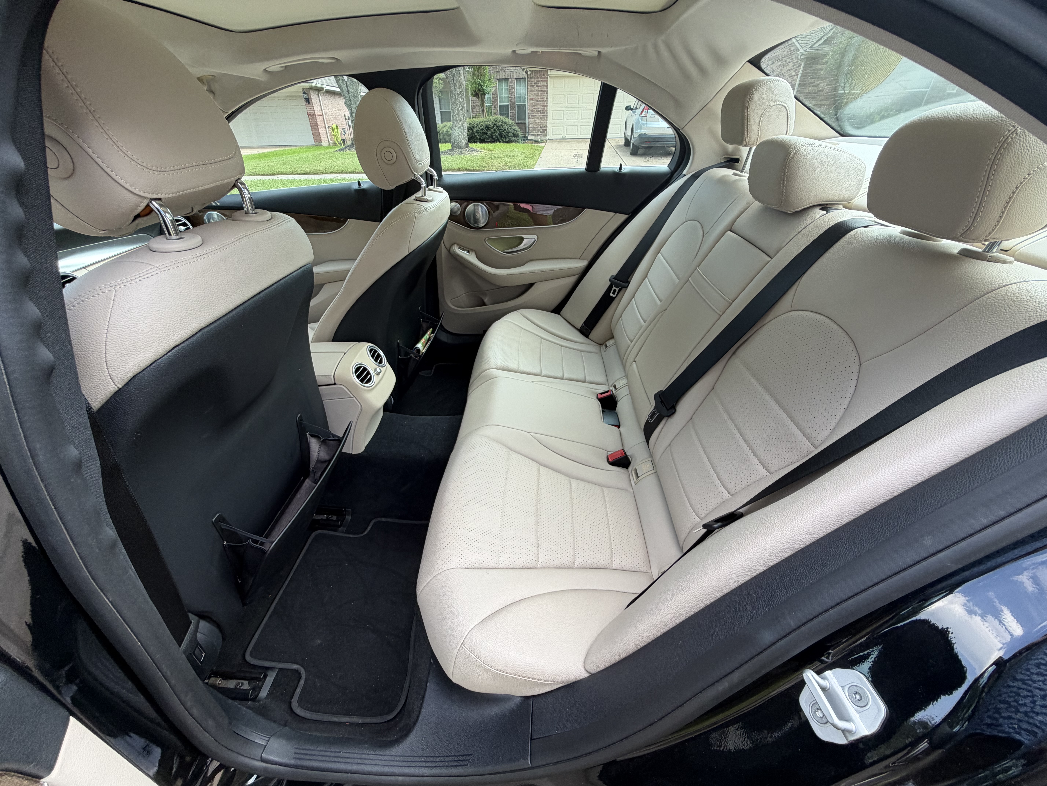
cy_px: 393
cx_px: 524
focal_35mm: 14
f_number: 2.2
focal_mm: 2.22
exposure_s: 1/121
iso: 64
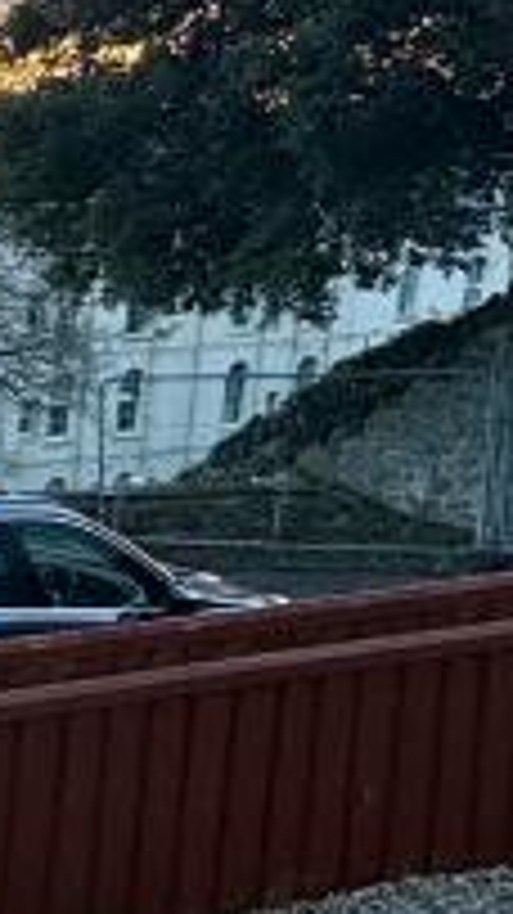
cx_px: -927
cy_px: 527
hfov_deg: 11.2
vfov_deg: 27.5
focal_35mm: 77
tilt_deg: -11.2
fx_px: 1864
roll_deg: +1.3
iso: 40
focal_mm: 2.22
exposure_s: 1/226
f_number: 2.2
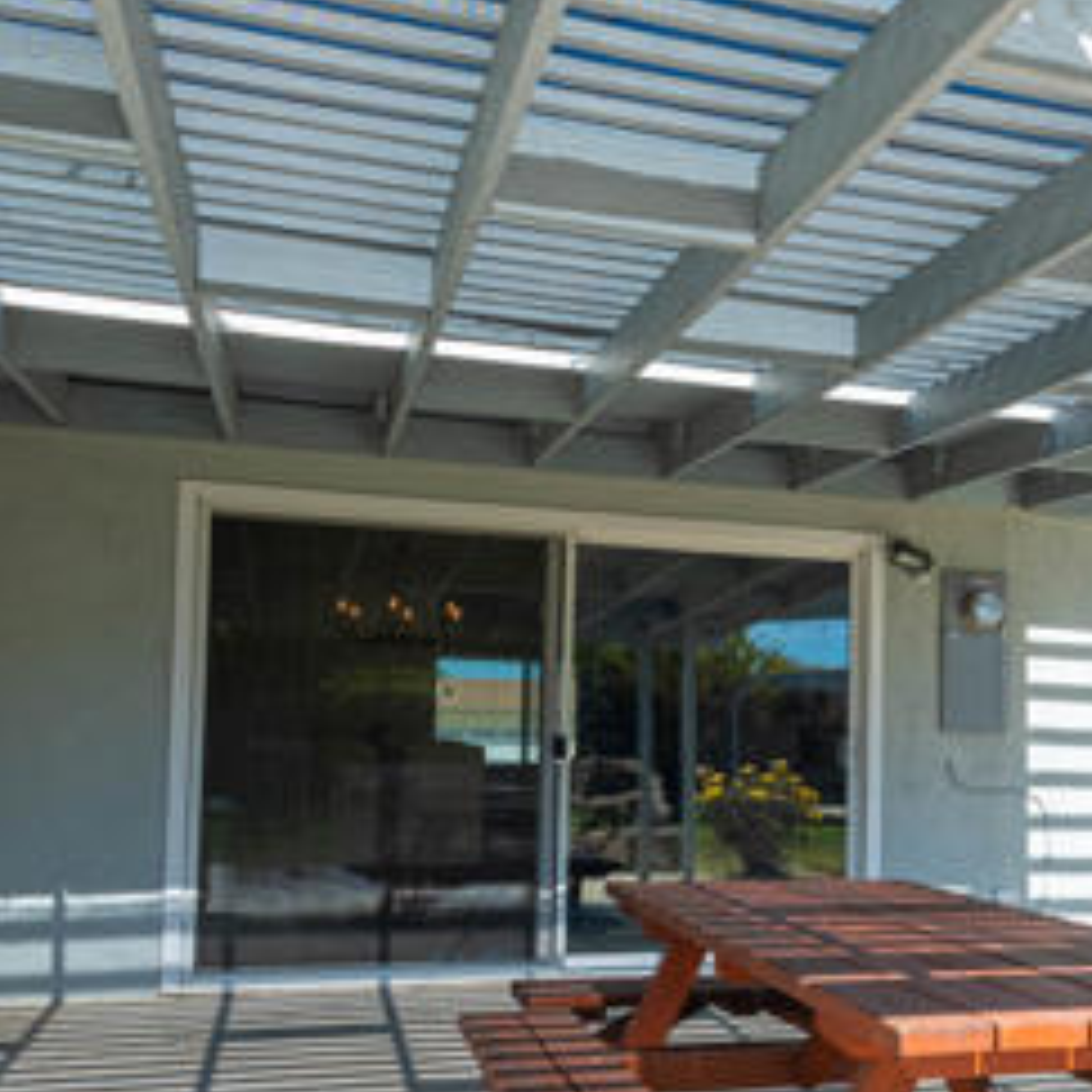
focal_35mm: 38
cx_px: 750
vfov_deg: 43.4
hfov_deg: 43.1
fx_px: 1356
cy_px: 699
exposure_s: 1/2000
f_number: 11
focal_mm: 17
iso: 400
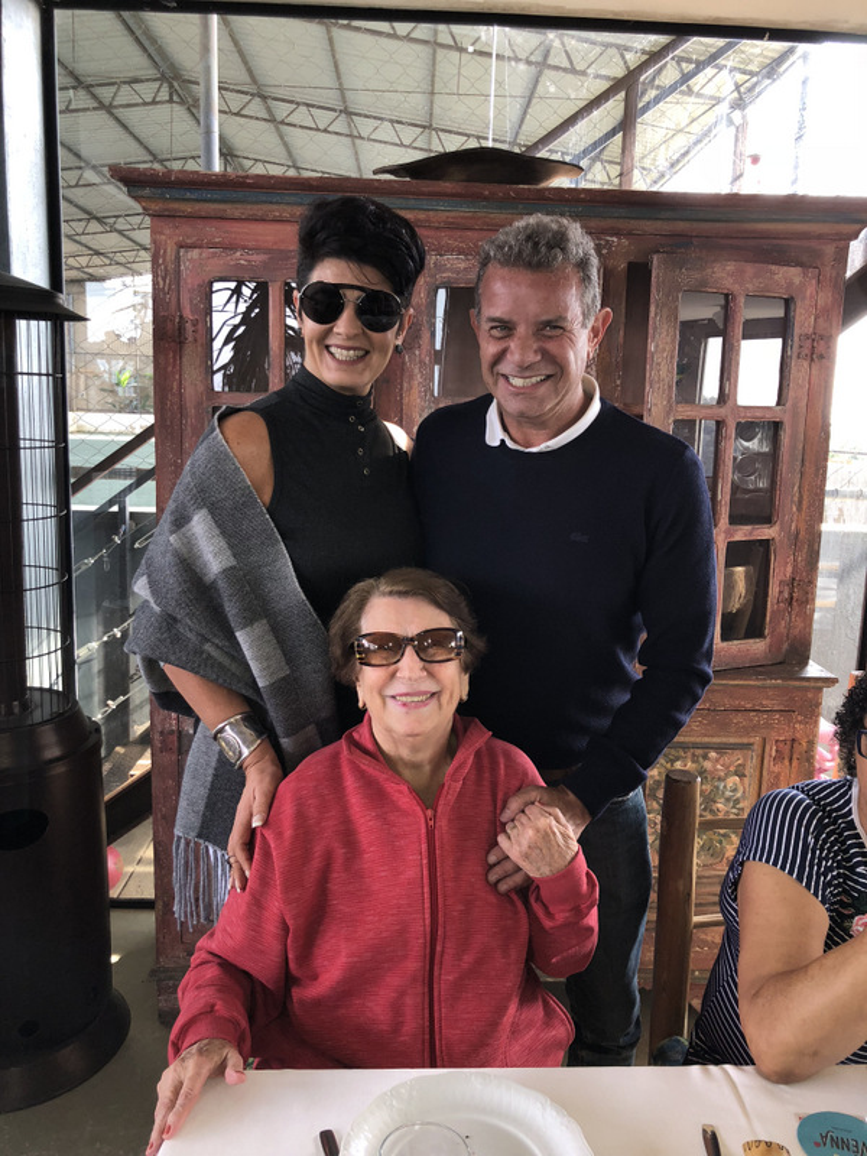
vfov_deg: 63.4
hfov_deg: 49.7
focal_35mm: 28
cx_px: 434
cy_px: 578
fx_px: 935
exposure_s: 1/120
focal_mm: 3.99
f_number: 1.8
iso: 50
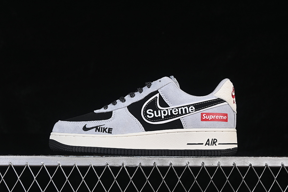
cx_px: 144
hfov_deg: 27.0
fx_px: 600
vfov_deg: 18.2
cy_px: 96
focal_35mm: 75
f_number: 8
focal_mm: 50
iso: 160
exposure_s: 1/80
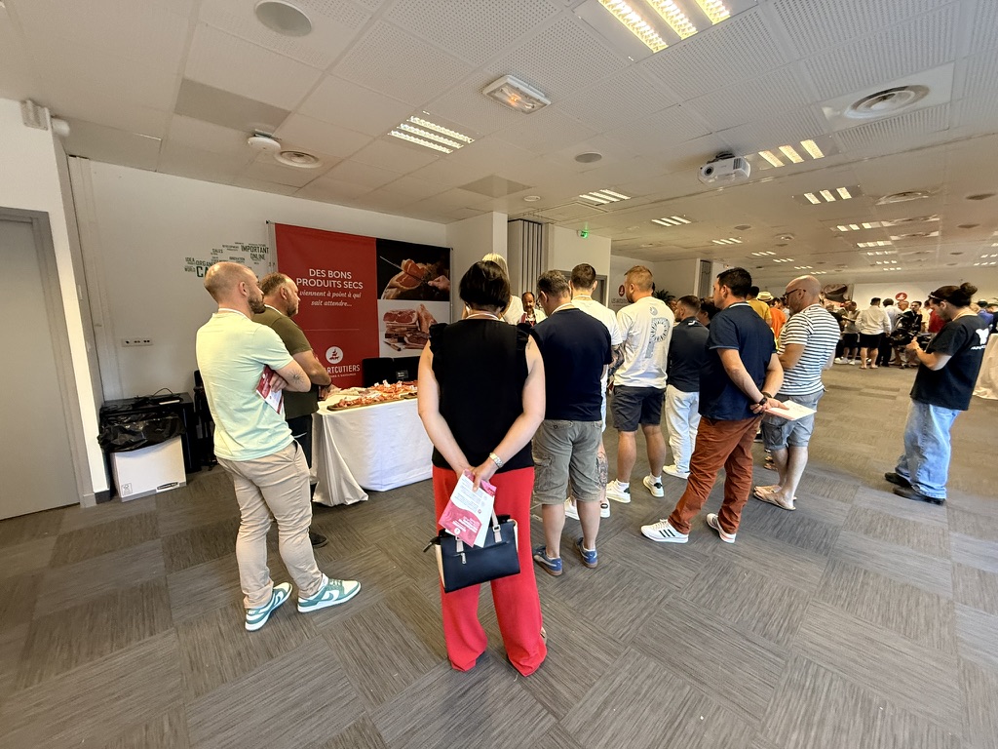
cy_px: 374
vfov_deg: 85.7
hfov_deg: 102.1
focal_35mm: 14
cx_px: 499
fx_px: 404
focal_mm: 2.22
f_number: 2.2
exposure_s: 1/50
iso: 320
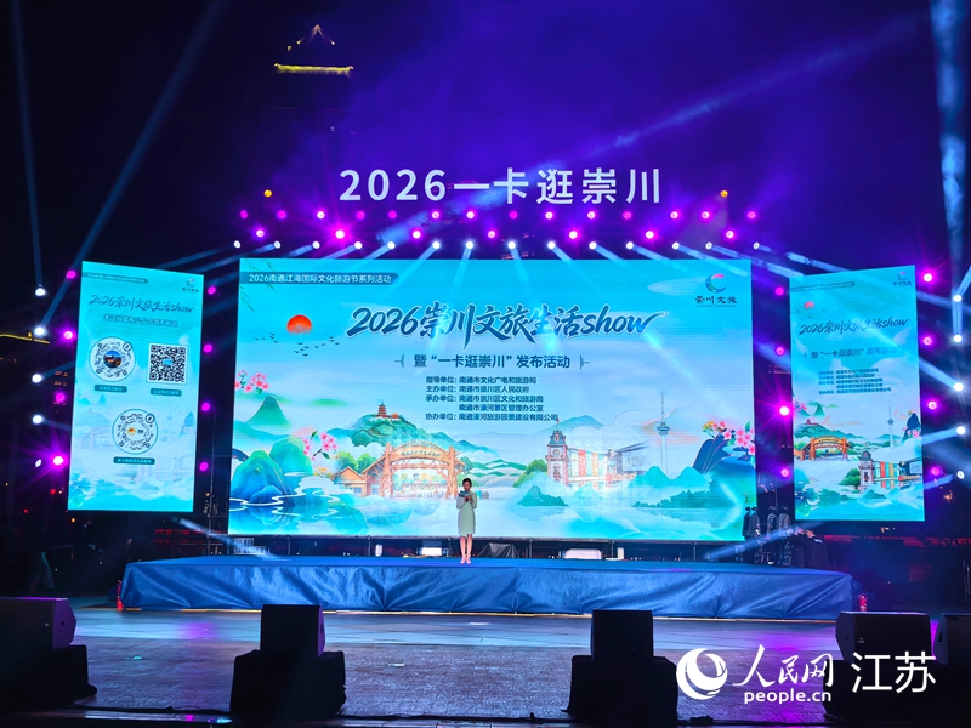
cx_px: 486
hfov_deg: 44.8
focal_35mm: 42
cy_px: 364
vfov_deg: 34.3
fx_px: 1178
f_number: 1.4
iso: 50
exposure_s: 1/594
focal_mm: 5.75
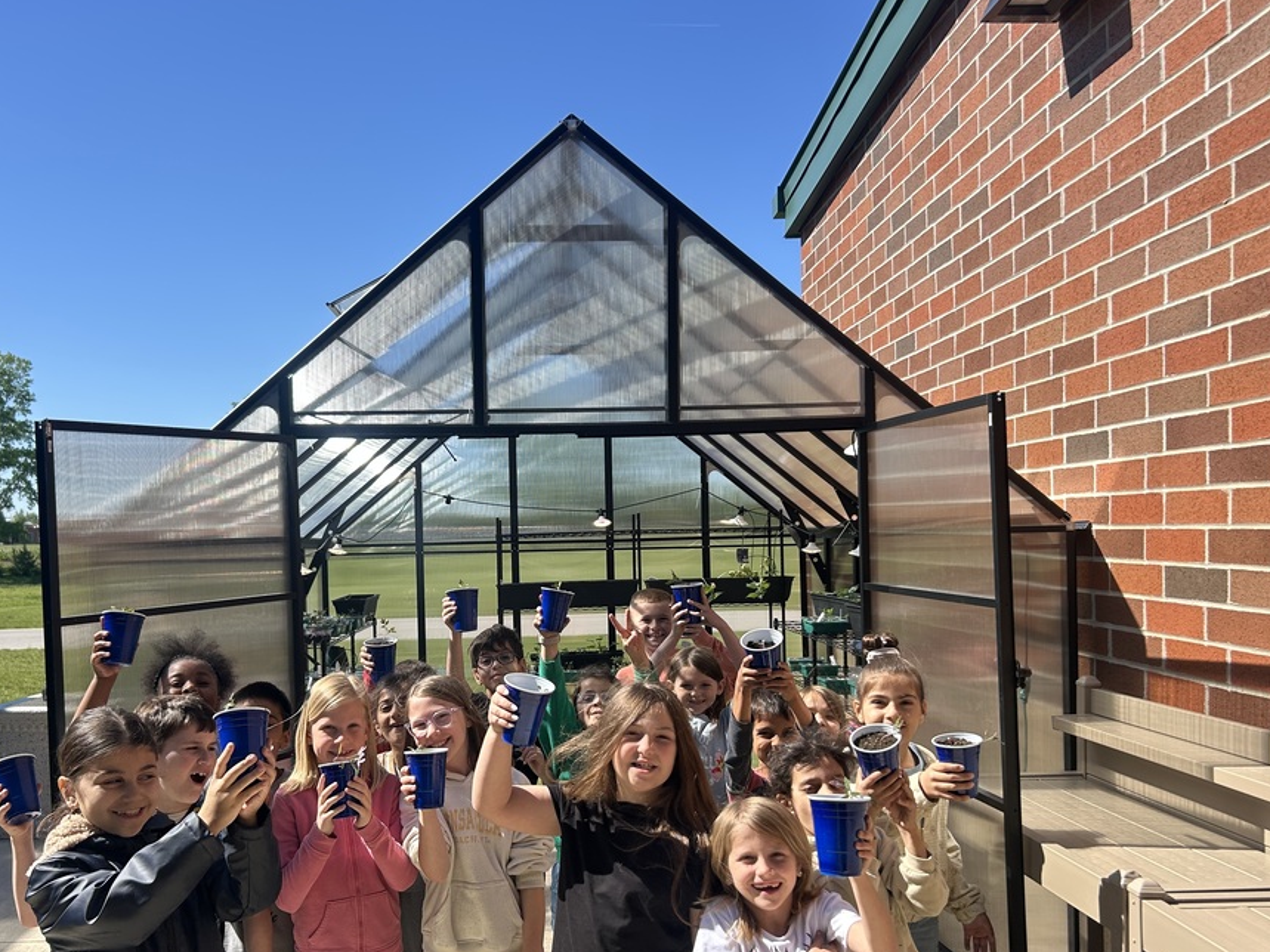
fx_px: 1137
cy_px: 547
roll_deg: +1.0
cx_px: 531
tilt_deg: -2.8
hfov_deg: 58.0
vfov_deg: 45.3
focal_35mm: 31
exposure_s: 1/2632
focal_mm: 5.7
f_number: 1.5
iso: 50
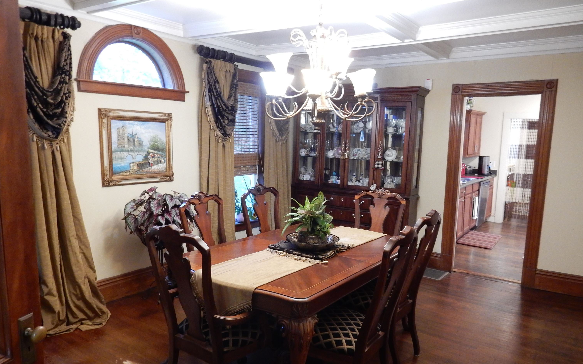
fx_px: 429
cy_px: 206
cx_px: 296
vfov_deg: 45.9
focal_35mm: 27
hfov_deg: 68.4
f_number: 3.7
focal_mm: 4.5
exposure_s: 1/10
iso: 400
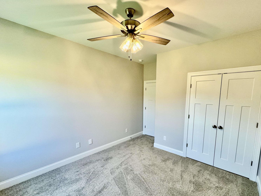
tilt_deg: -7.8
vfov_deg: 77.8
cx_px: 141
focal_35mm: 16
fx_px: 121
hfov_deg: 94.3
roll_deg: -1.4
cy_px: 110
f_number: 2.2
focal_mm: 2.22
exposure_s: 1/120
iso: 160
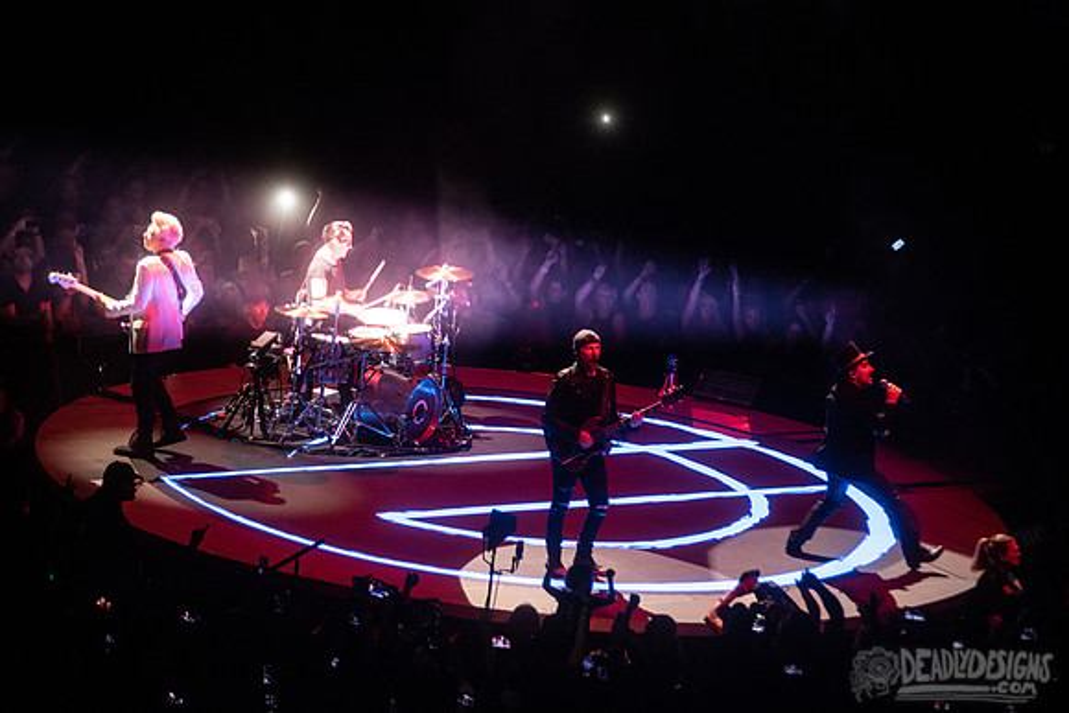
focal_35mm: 176
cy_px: 321
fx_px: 5232
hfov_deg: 11.7
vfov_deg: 7.8
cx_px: 588
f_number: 3.2
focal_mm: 160
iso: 1600
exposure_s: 1/500
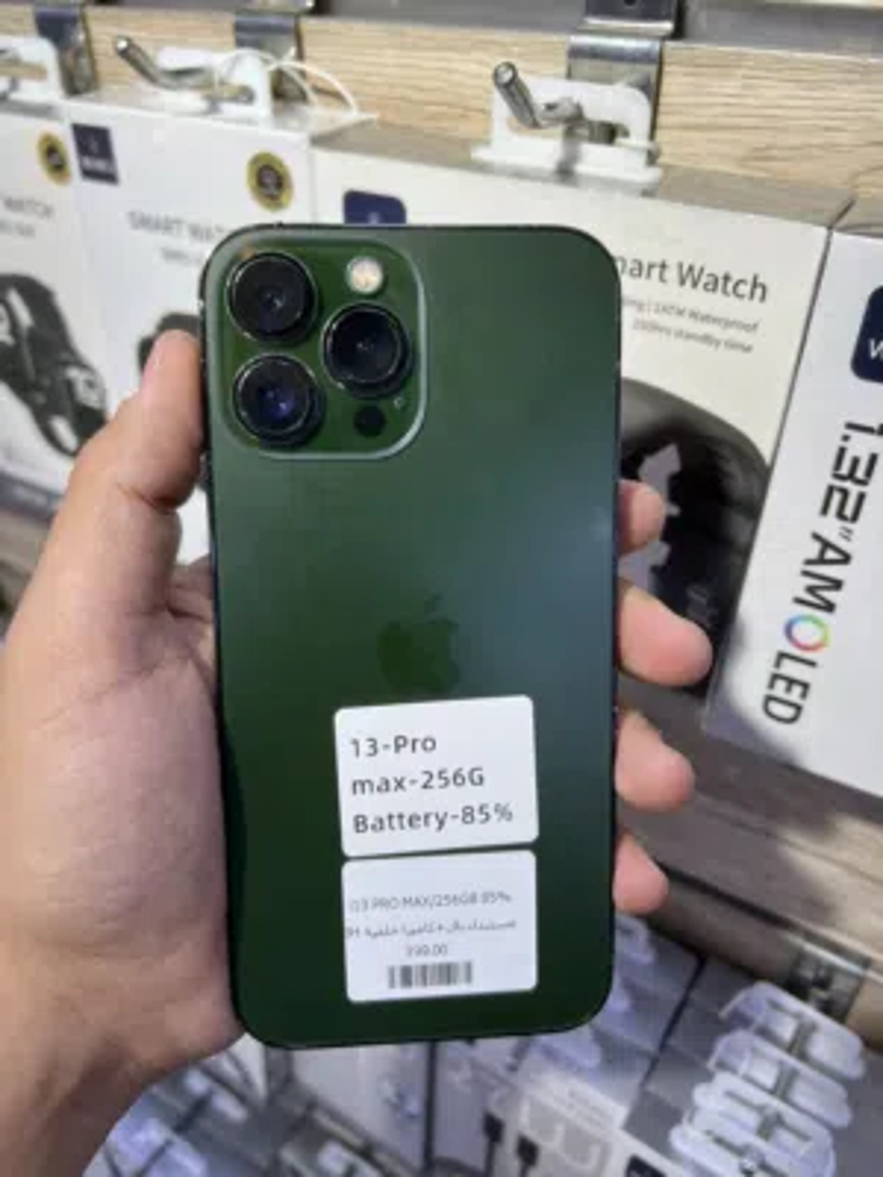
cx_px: 442
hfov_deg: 53.1
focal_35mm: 26
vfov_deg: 67.3
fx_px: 884
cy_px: 588
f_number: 1.5
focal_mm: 5.7
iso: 50
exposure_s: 1/917
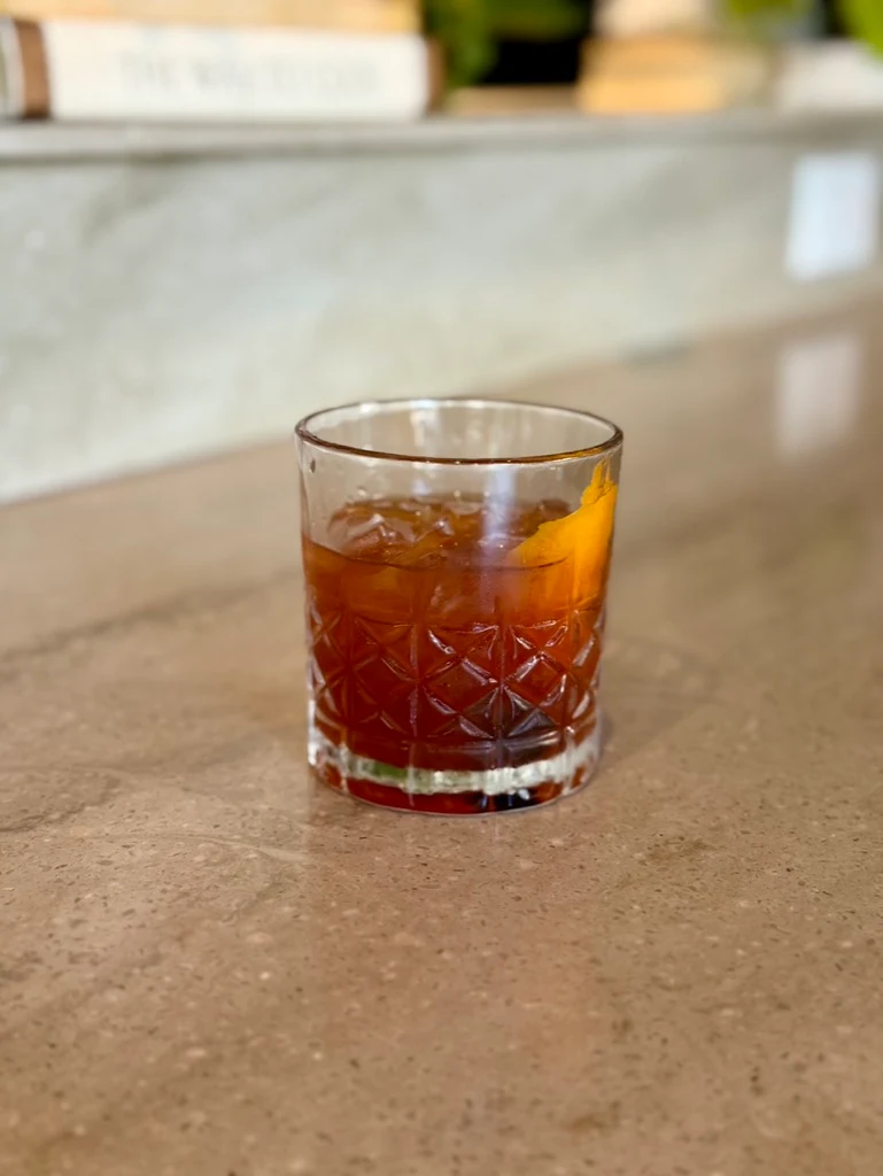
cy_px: 588
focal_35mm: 48
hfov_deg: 30.3
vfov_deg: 39.6
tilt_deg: -16.9
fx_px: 1631
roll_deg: -0.7
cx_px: 442
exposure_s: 1/60
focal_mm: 6.76
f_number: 1.78
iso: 125
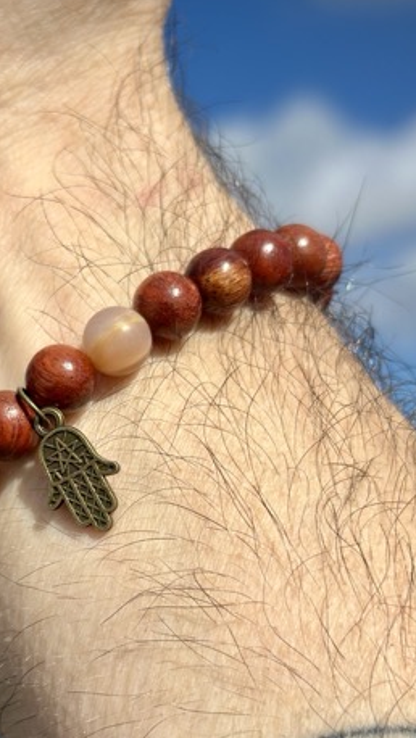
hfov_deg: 16.5
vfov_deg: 28.8
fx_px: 1430
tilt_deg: +6.2
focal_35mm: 73
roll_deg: -2.8
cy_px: 482
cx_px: 113
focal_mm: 6.86
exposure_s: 1/12048
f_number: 1.78
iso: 100
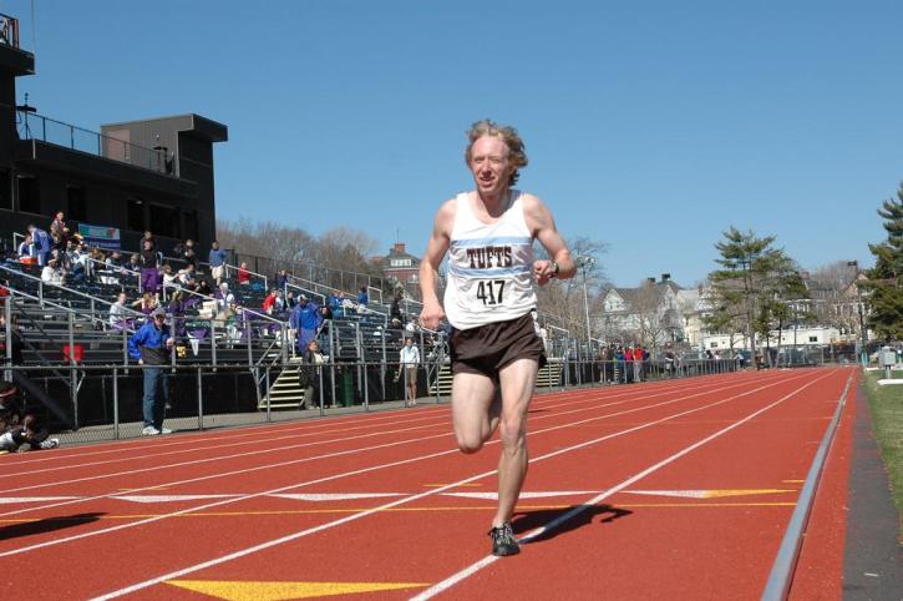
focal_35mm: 52
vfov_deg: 25.7
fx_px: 1316
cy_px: 300
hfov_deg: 37.9
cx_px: 452
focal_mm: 35
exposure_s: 1/2000
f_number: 5.6
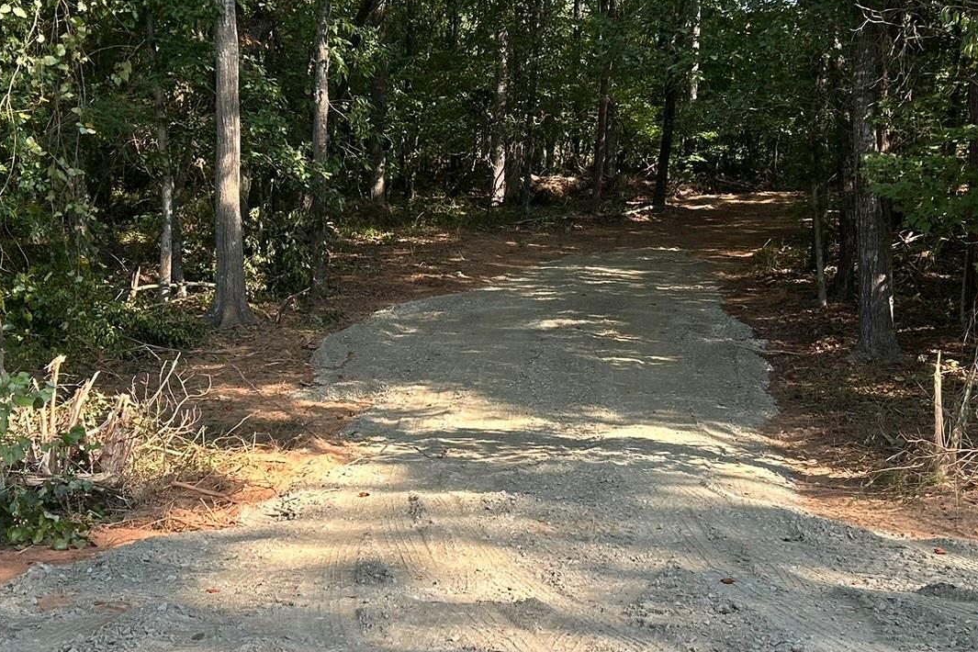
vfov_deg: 26.0
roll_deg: -0.9
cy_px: 358
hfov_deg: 38.2
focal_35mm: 52
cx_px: 491
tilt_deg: -8.0
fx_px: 1413
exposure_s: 1/521
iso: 50
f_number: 1.5
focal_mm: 5.7
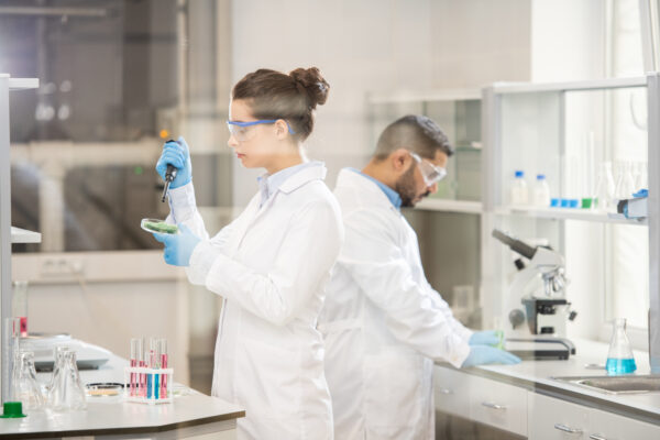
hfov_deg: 13.3
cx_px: 326
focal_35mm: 154
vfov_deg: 8.9
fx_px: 2820
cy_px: 220
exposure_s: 1/160
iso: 400
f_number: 2.8
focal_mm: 150
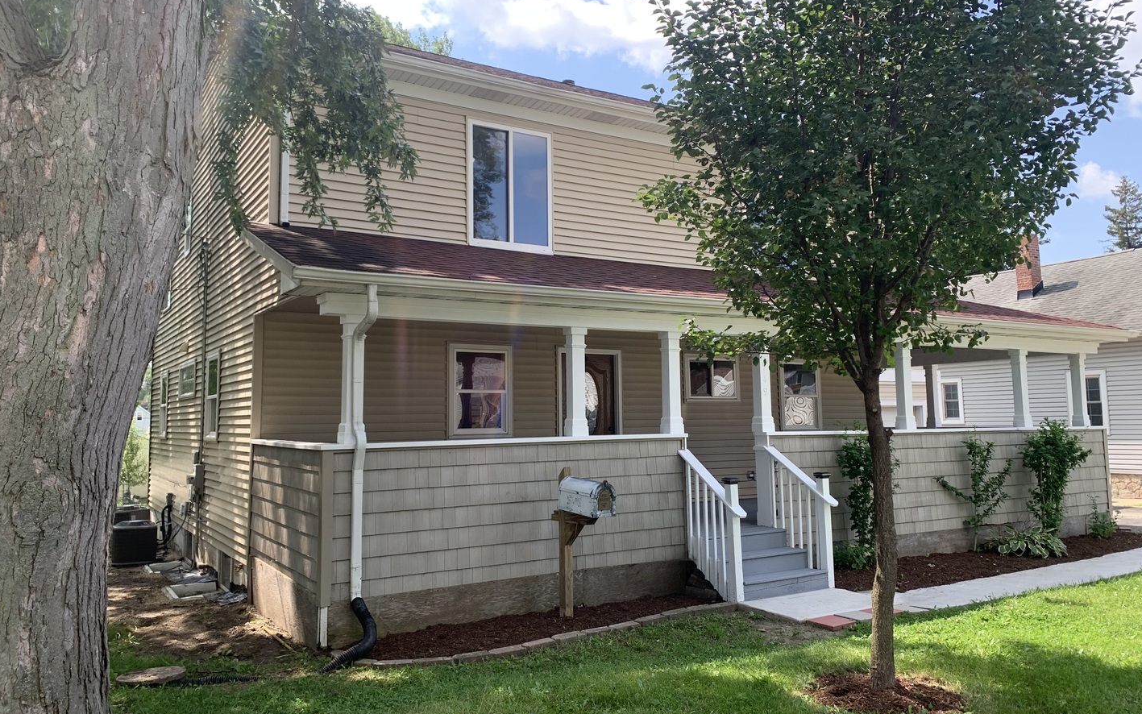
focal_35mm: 28
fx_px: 872
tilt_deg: +5.1
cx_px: 564
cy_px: 335
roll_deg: +1.9
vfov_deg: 44.5
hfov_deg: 66.5
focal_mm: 4.25
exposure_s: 1/537
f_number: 1.8
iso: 25
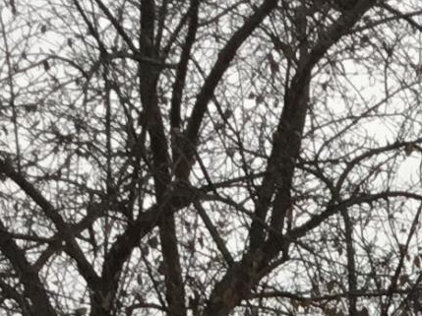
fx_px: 2643
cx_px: 955
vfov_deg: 6.4
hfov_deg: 8.5
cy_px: 854
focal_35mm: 217
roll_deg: +0.2
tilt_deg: -1.4
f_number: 2.4
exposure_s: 1/157
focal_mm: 3.3
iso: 25
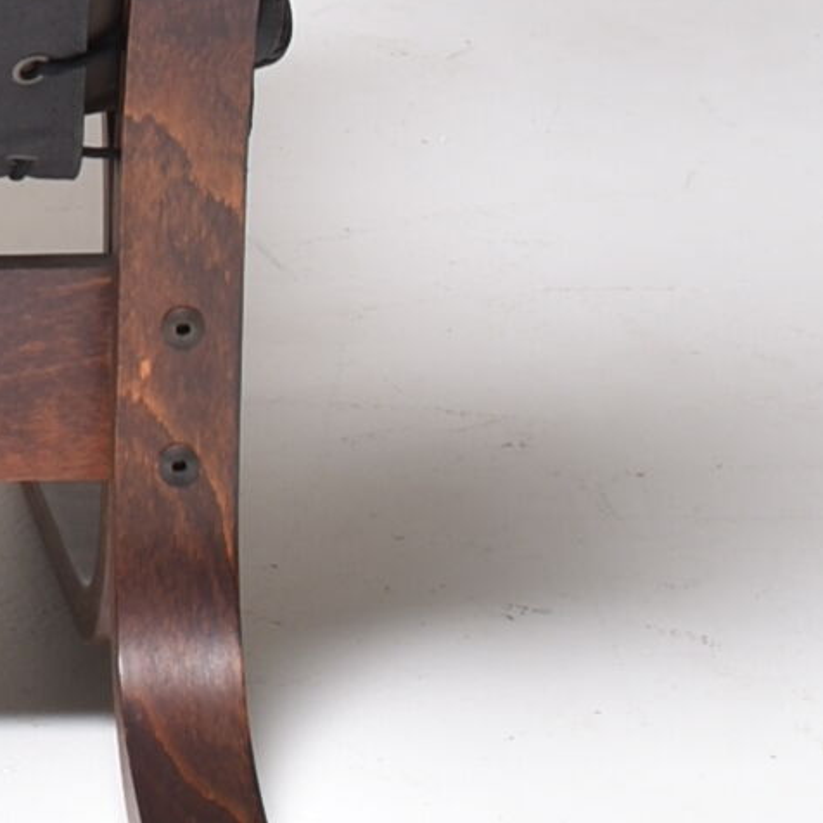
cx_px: -771
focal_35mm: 305
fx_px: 8204
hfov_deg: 5.6
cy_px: -268
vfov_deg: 5.7
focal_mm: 38
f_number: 6.3
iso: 100
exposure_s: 1/160
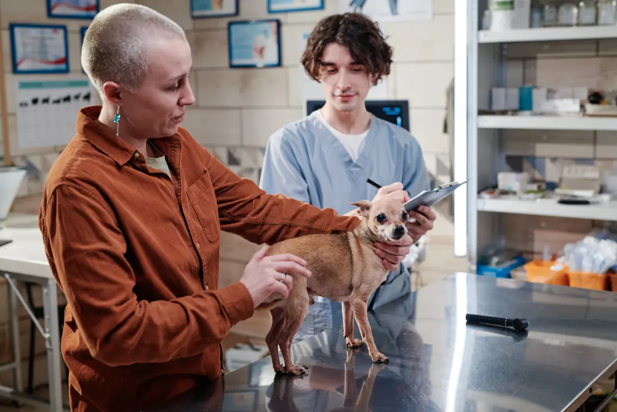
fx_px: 857
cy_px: 206
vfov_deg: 27.0
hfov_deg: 39.6
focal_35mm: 50
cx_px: 308
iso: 800
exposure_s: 1/200
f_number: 3.2
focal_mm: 50
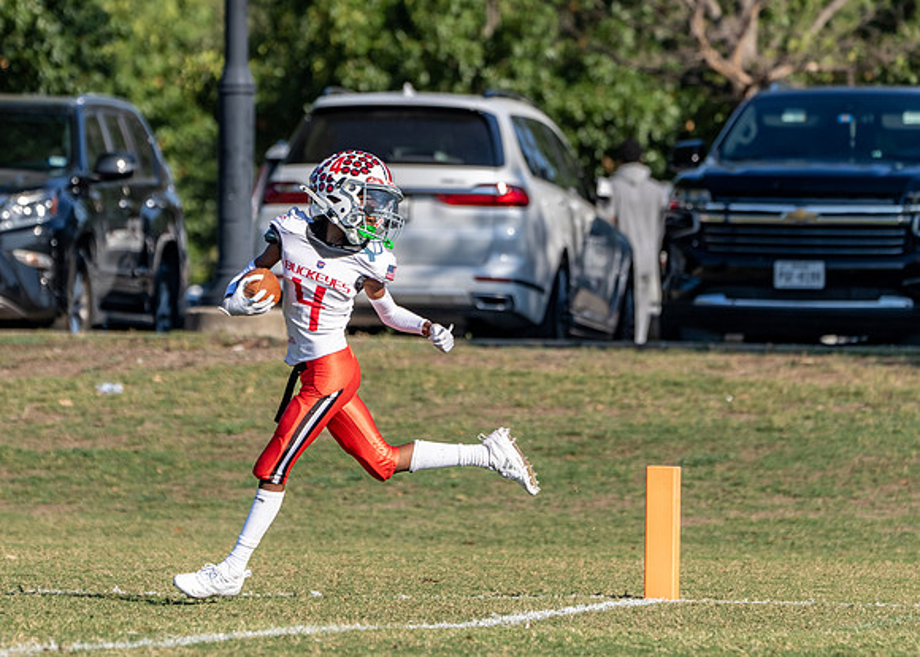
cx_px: 402
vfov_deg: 3.7
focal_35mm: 392
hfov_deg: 5.1
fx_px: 10236
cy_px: 322
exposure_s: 1/1250
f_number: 5.6
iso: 320
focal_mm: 247
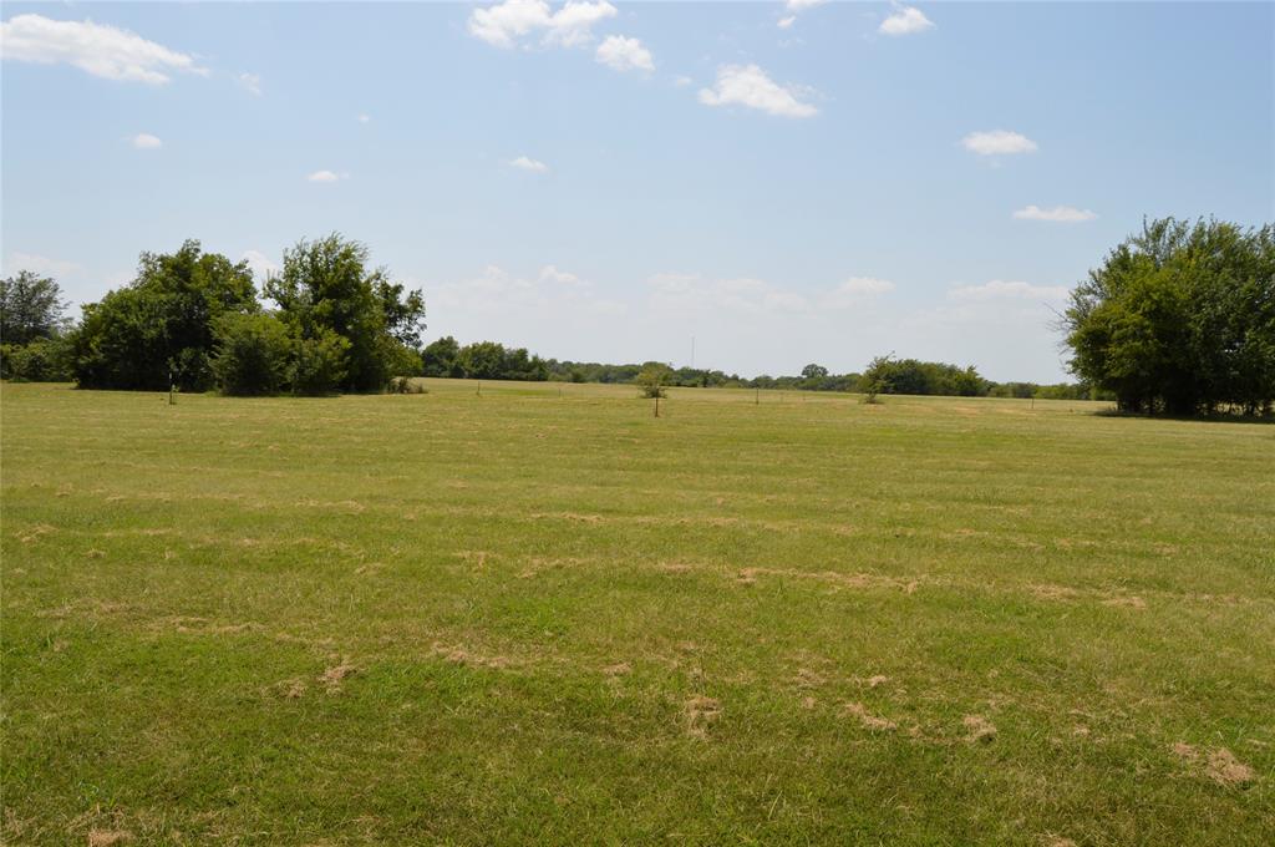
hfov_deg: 67.4
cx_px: 638
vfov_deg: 47.8
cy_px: 424
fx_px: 955
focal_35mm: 27
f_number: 9
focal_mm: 18
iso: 100
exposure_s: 1/320
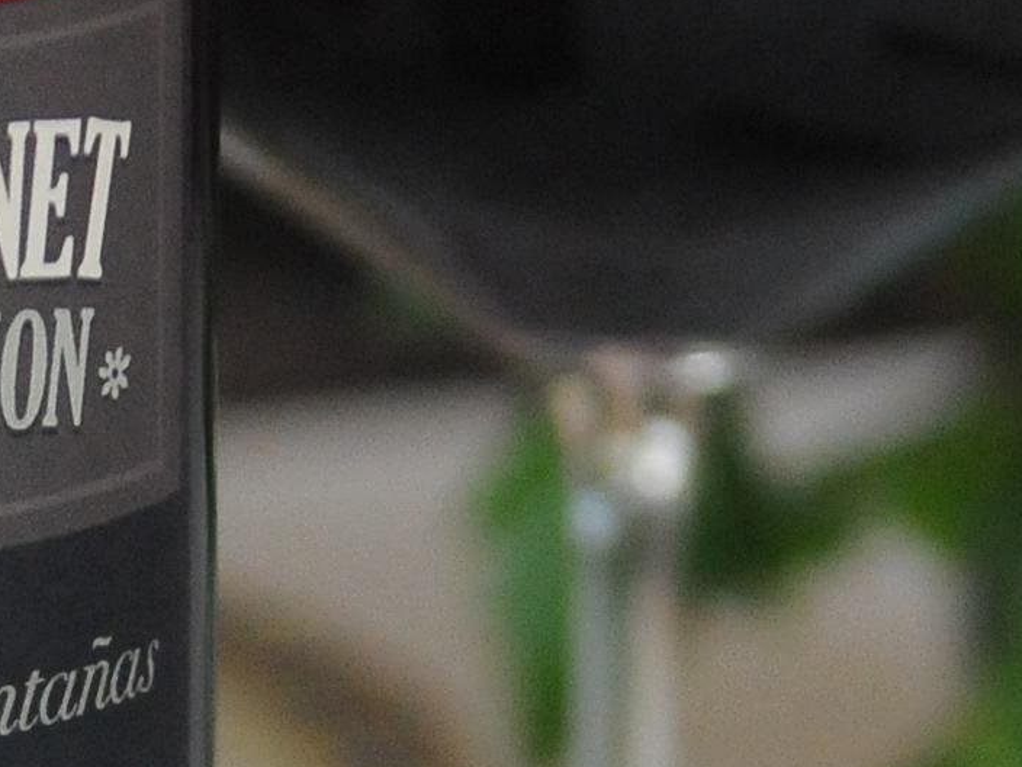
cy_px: 712
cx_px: -566
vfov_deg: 3.5
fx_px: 12430
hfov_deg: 4.7
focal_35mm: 421
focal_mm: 48
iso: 1600
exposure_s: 1/400
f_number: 2.8
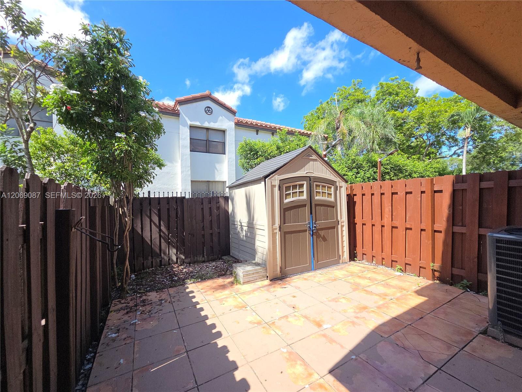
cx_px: 261
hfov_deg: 106.2
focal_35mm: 13
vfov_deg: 89.9
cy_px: 196
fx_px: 196
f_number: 2.2
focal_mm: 2.2
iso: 50
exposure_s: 1/788
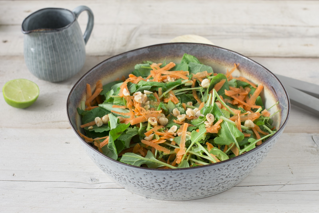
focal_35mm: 75
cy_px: 106
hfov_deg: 27.0
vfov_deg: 18.2
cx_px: 160
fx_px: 664
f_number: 5.6
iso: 400
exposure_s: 1/200
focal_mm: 50
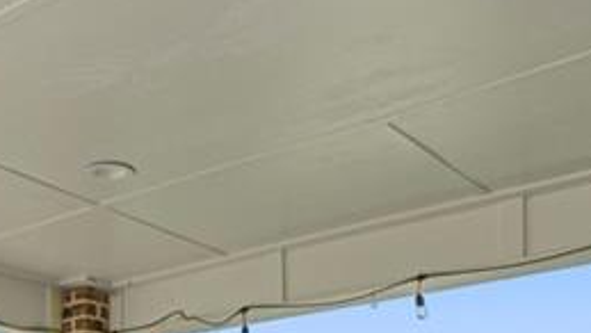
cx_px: 151
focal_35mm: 58
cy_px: 549
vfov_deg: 17.8
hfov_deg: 35.2
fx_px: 909
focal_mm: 14
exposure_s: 1/500
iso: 800
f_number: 7.1
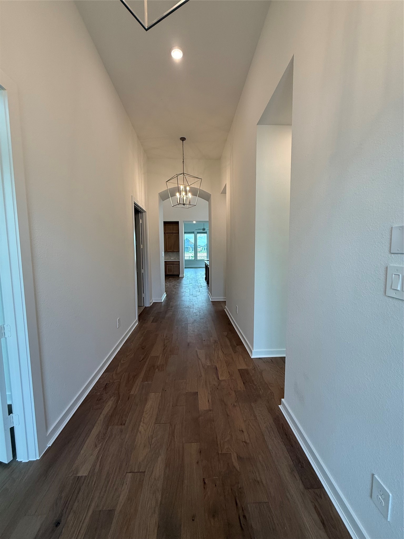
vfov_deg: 102.1
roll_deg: +0.0
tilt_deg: -3.8
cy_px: 270
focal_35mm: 14
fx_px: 218
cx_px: 202
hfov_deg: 85.7
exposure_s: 1/120
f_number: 2.2
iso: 100
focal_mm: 2.22
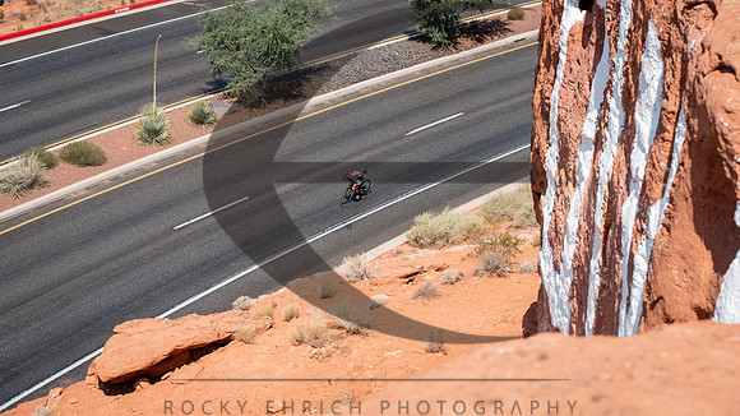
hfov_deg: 22.1
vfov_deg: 12.5
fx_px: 1891
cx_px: 370
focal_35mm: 96
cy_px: 169
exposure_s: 1/320
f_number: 8
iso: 100
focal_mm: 92
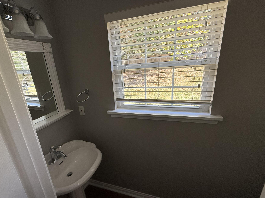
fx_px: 130
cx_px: 126
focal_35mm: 17
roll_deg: +4.4
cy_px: 108
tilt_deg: -18.1
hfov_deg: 91.0
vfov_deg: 74.6
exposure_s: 1/120
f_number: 2.2
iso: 125
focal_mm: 2.22
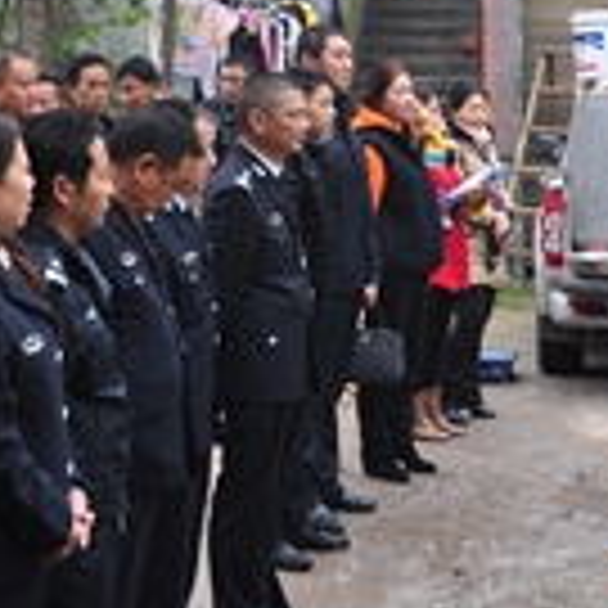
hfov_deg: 16.7
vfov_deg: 16.5
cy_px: 63
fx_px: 2067
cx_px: 216
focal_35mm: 104
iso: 200
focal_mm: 22
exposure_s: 1/100
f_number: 5
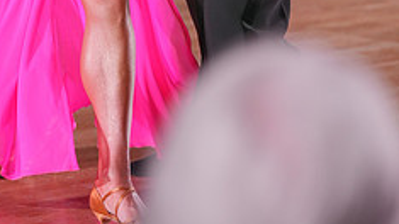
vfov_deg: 4.1
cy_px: -236
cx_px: 167
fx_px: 3088
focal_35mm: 292
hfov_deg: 7.4
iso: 1250
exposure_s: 1/400
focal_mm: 113
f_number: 2.8
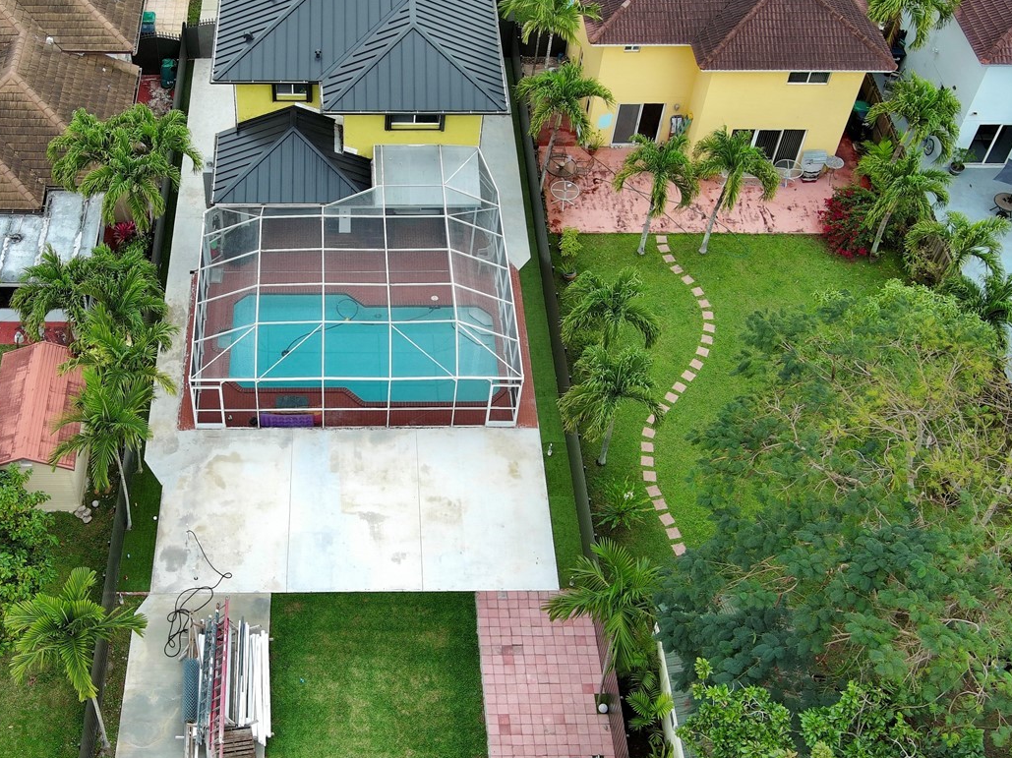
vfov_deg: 31.5
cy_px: 389
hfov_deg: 40.8
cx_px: 348
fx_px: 1344
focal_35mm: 46
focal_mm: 10.57
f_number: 2.8
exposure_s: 1/411
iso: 100
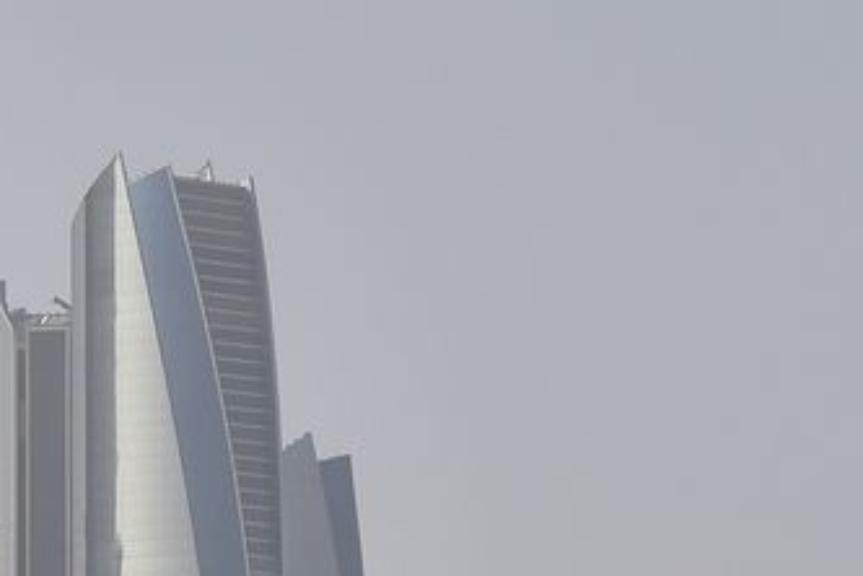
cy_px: 976
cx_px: 407
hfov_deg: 6.4
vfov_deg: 4.2
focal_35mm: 324
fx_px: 7766
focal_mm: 90
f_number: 9
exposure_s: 1/1600
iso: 400
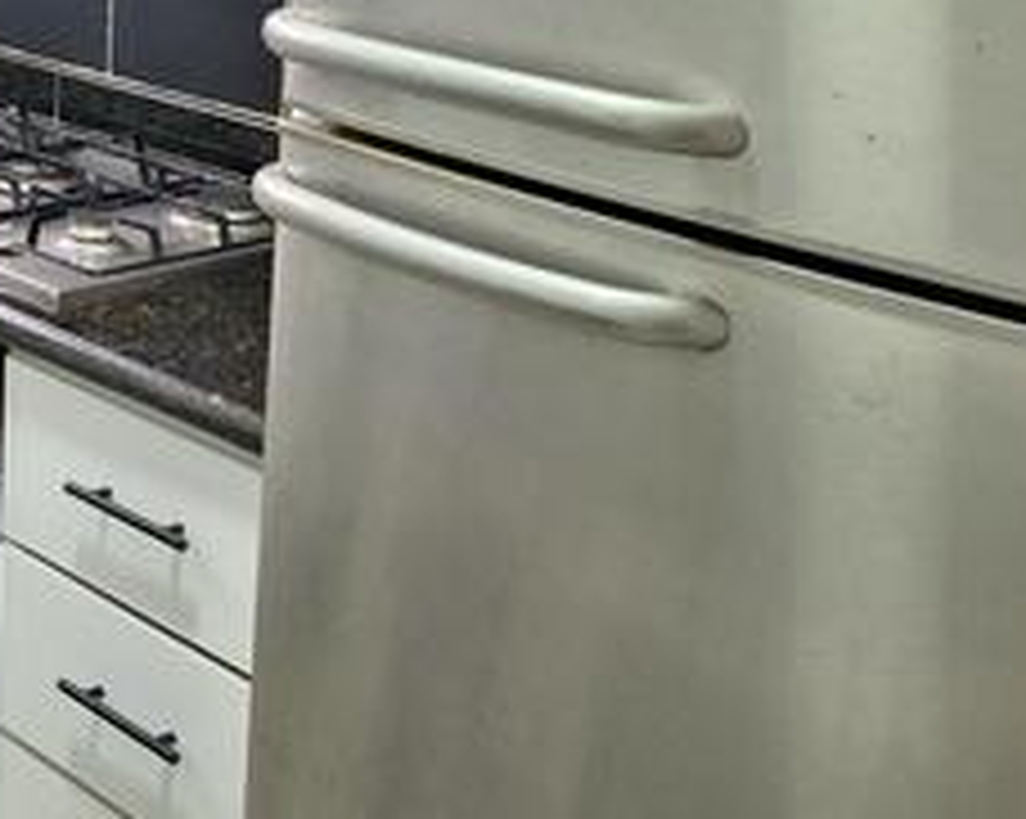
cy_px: -189
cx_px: -212
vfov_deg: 22.2
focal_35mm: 63
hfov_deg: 26.6
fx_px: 1911
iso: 200
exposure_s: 1/30
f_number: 1.8
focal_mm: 5.54
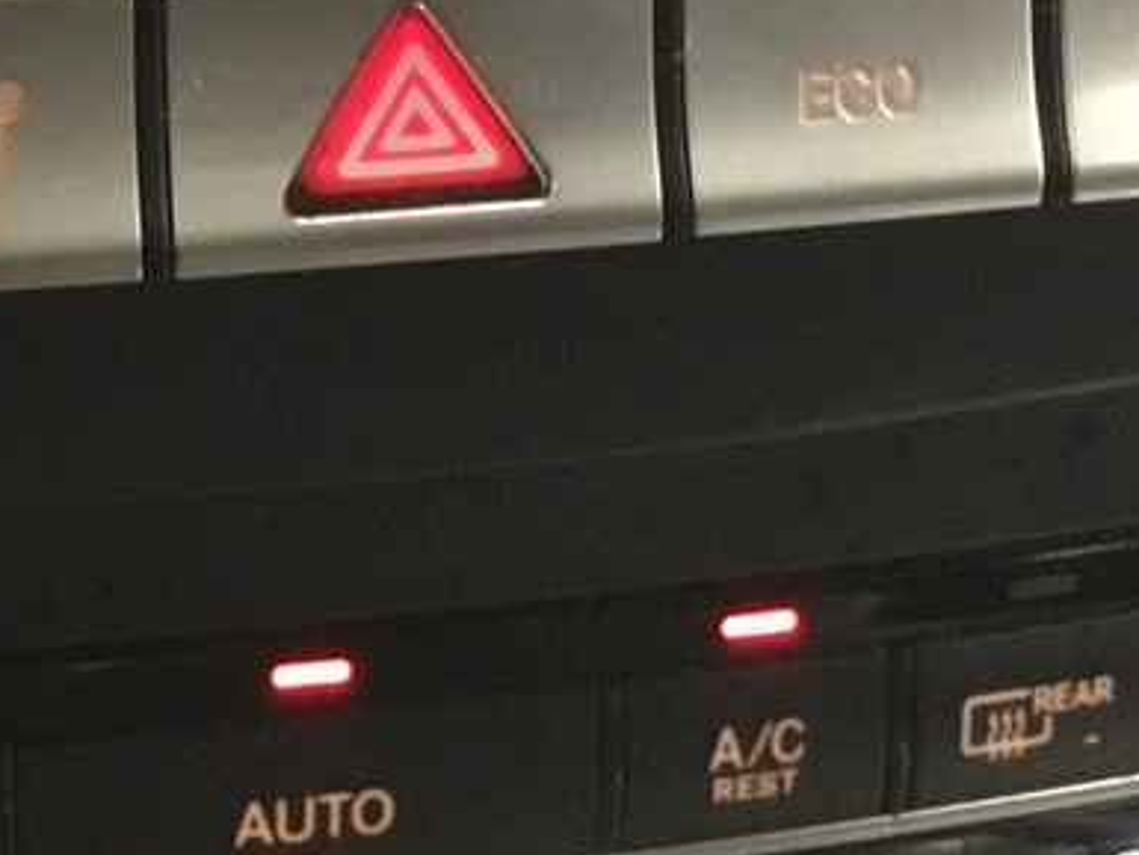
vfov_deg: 11.7
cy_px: -737
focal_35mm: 116
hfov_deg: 16.9
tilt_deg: -27.4
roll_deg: -1.6
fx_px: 3818
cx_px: 302
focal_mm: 3.3
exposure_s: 1/17
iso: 500
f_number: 2.4
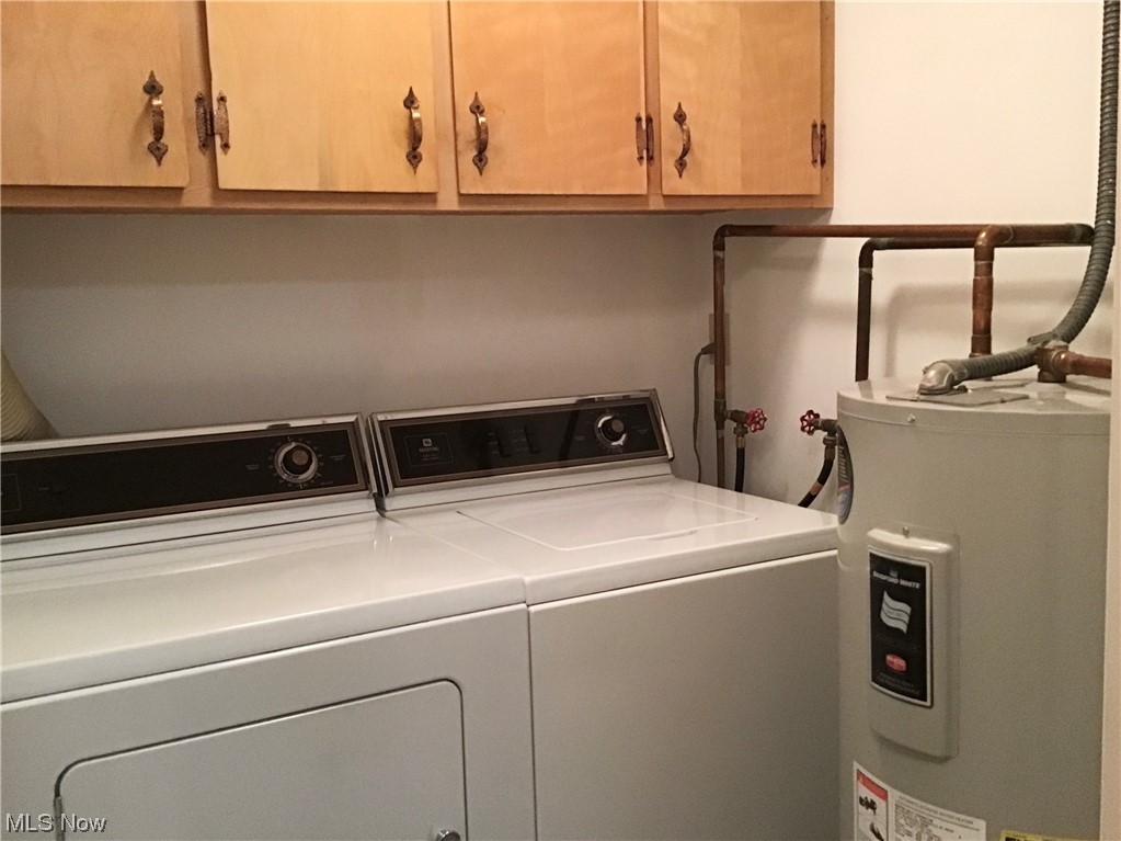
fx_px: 1004
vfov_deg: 45.4
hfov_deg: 58.4
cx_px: 560
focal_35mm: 31
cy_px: 420
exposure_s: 1/20
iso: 200
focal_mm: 3.3
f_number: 2.4
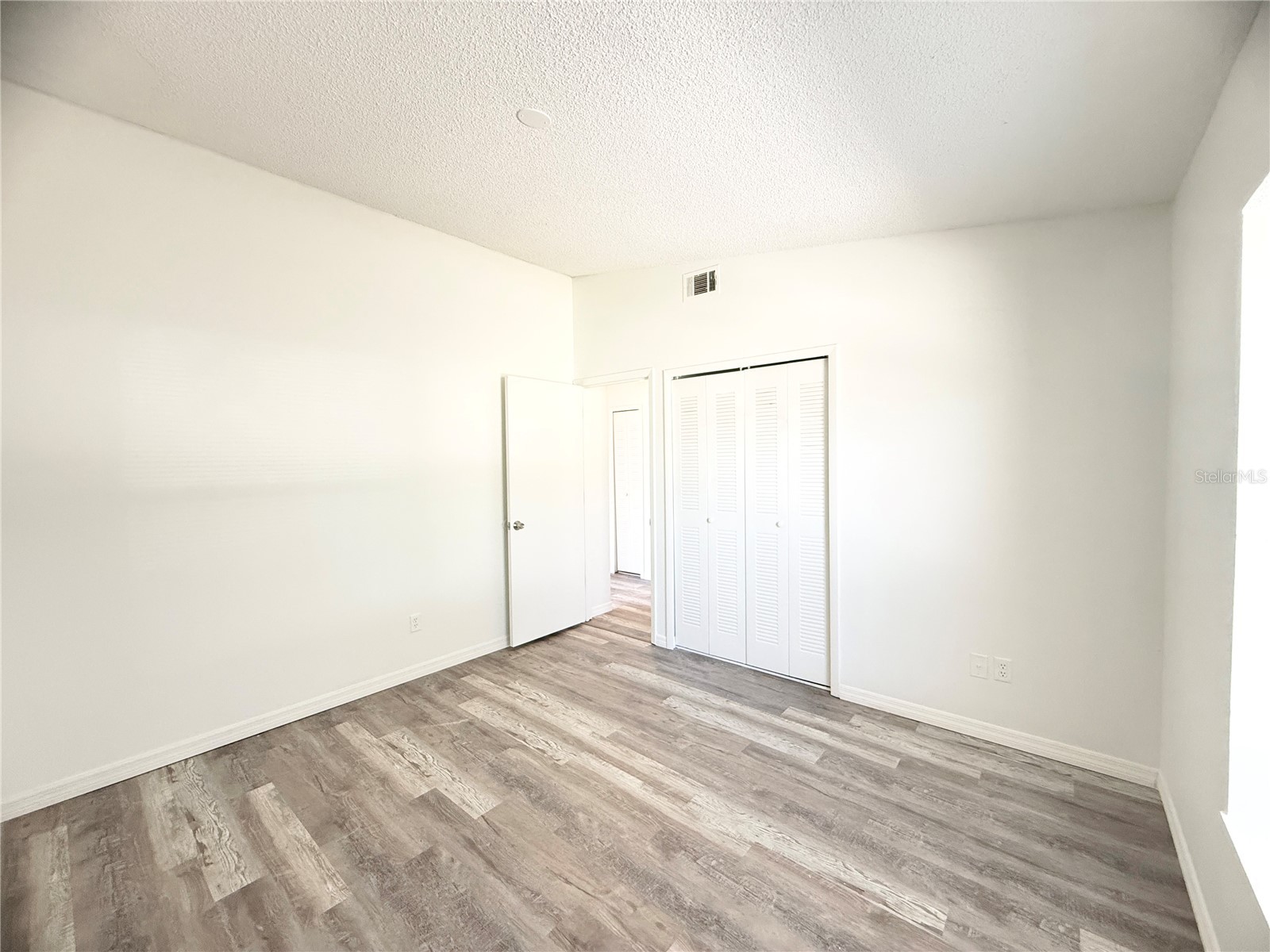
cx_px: 635
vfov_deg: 85.7
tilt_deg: -1.2
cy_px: 476
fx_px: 514
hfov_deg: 102.1
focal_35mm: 14
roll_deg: +0.9
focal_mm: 2.22
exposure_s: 1/64
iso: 320
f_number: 2.2
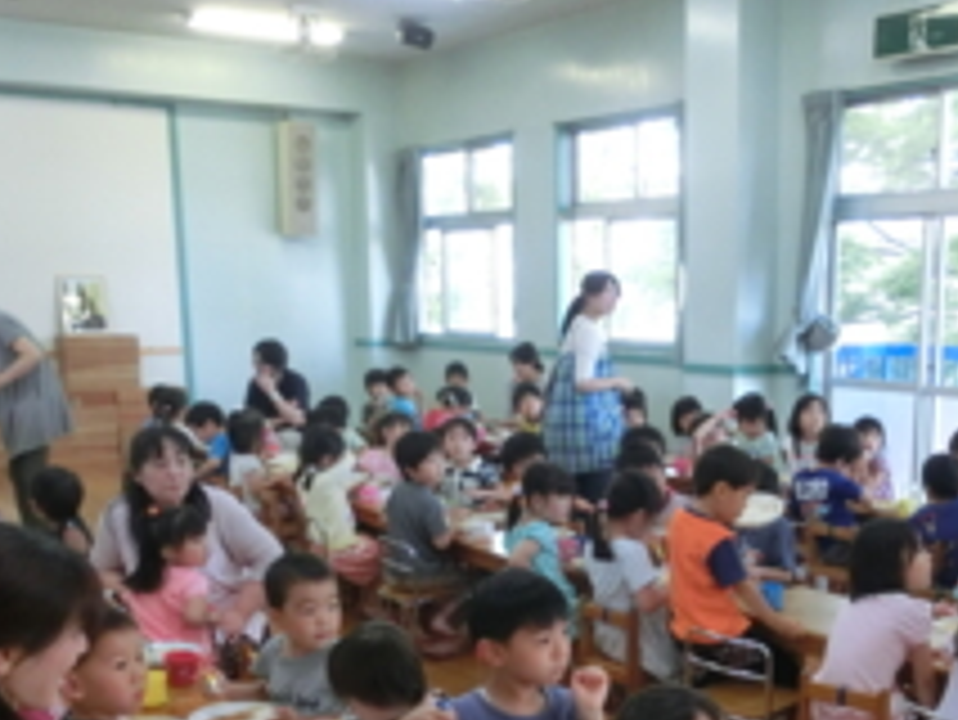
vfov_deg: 31.4
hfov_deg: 41.4
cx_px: 648
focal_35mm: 45
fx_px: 1246
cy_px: 572
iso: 400
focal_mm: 4.24
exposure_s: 1/125
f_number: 3
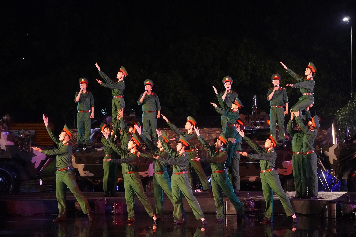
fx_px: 949
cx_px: 178
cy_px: 118
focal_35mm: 96
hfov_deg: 21.2
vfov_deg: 14.2
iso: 6400
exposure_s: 1/60
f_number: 4
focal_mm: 64
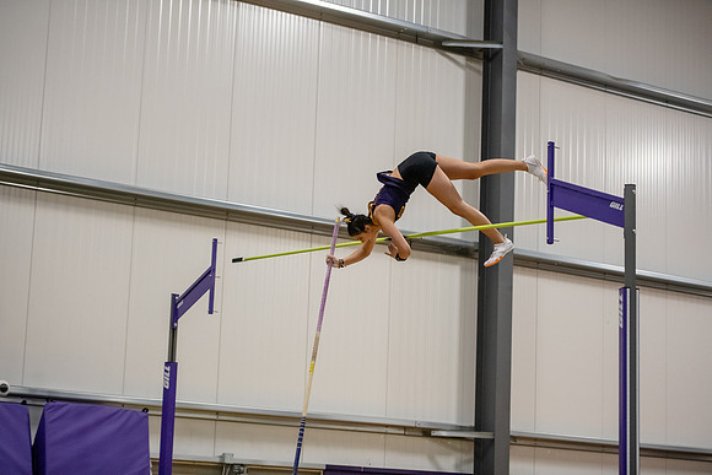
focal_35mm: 82
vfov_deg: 16.7
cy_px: 238
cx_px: 356
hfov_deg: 24.8
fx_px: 1622
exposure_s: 1/800
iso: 5000
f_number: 2.8
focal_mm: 82
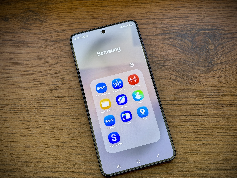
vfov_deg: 26.6
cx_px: 122
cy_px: 97
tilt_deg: -71.7
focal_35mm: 55
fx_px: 377
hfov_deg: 34.9
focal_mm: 6.76
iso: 100
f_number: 1.78
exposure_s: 1/65
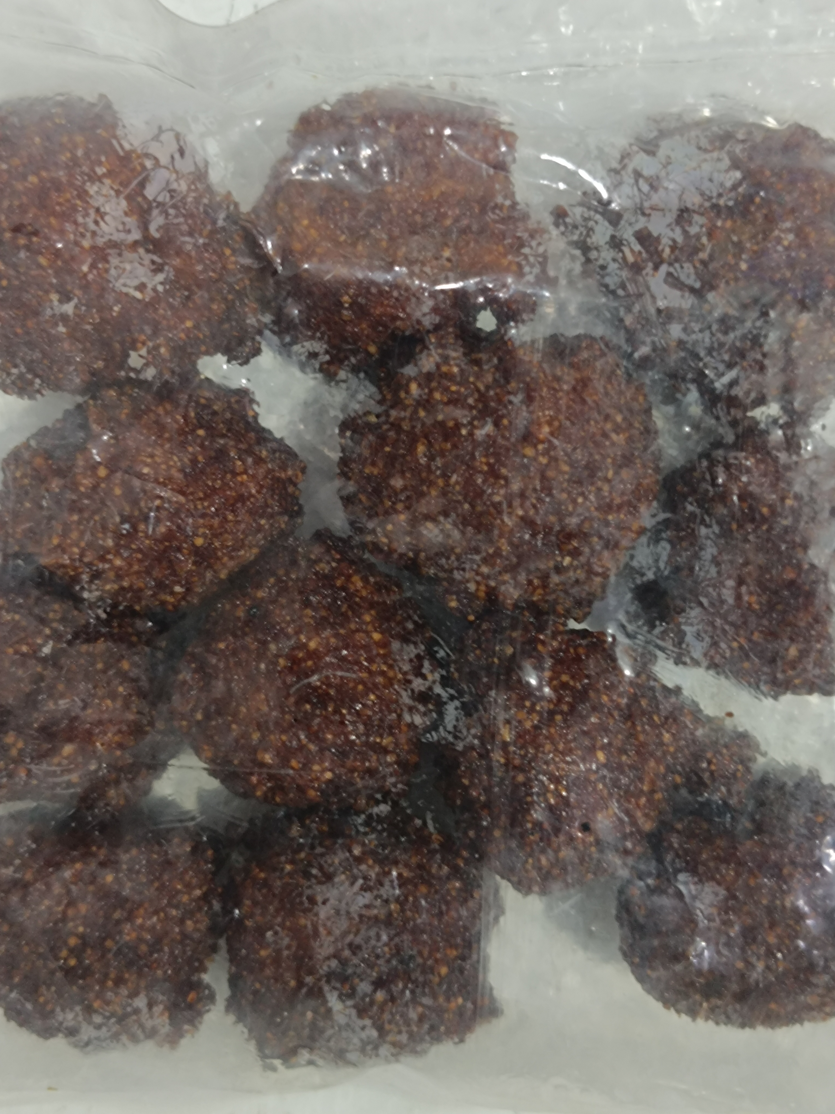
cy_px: 557
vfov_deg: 71.6
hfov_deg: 56.8
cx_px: 418
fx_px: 772
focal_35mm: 24
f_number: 1.88
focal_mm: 5.59
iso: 533
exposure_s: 1/33.3
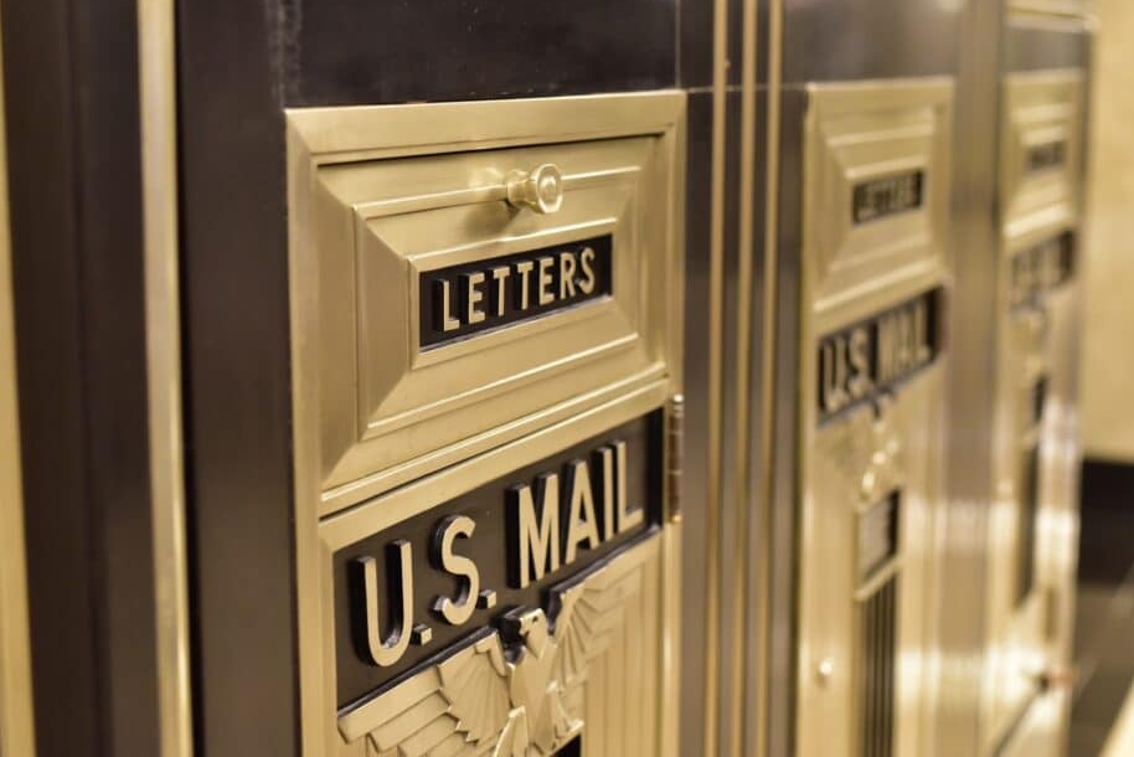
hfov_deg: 35.6
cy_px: 347
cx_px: 516
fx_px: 1764
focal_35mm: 56
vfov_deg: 24.2
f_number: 4
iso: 2000
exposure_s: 1/60
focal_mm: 50
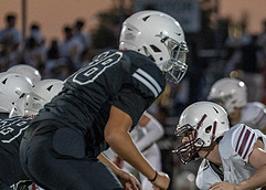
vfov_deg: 2.6
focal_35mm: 546
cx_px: 261
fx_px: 4124
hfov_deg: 3.7
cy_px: 166
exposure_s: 1/1000
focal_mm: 200
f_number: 2.8
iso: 1250
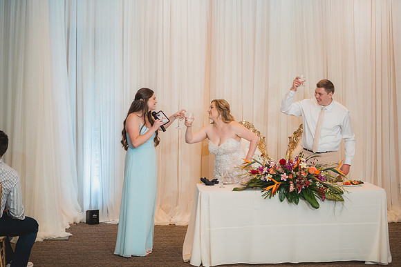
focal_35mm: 70
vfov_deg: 19.5
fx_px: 780
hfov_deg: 28.8
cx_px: 200
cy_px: 134
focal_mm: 70
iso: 1000
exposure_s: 1/250
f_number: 2.8
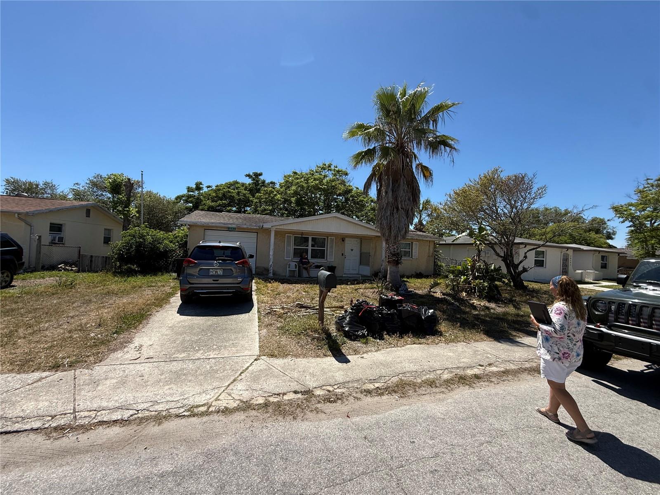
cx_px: 330
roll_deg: -3.3
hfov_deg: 102.1
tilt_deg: +0.5
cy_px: 248
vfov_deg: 85.7
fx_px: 267
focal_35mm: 14
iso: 50
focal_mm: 2.22
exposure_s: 1/1399
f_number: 2.2
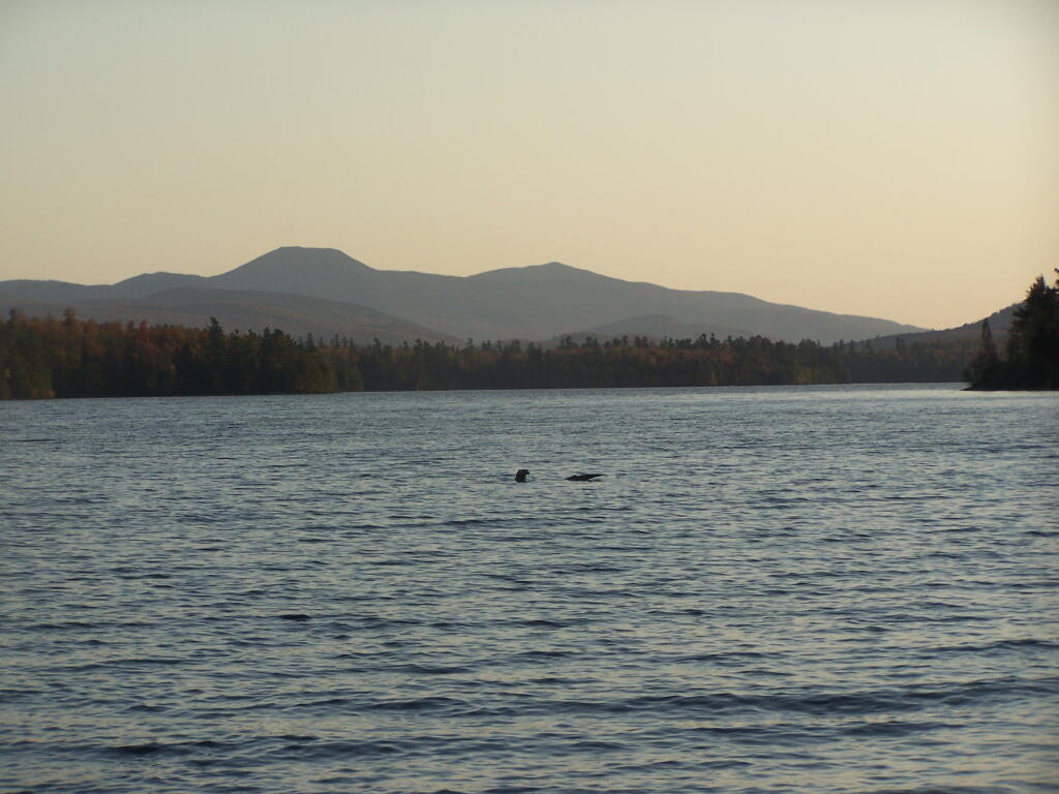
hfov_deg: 16.8
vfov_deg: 12.7
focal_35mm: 117
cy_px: 397
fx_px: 3579
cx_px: 530
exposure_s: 1/640
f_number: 3.2
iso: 80
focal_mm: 19.4
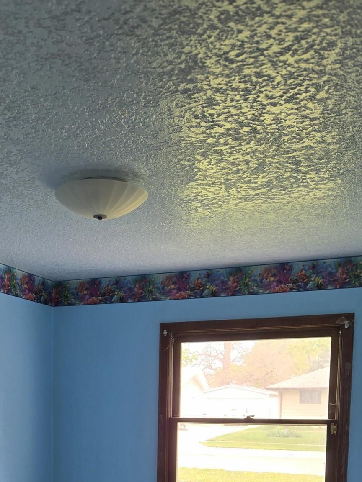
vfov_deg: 37.9
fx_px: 641
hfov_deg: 30.8
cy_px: 451
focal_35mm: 46
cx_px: 75
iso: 80
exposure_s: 1/120
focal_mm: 5.4
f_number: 1.8
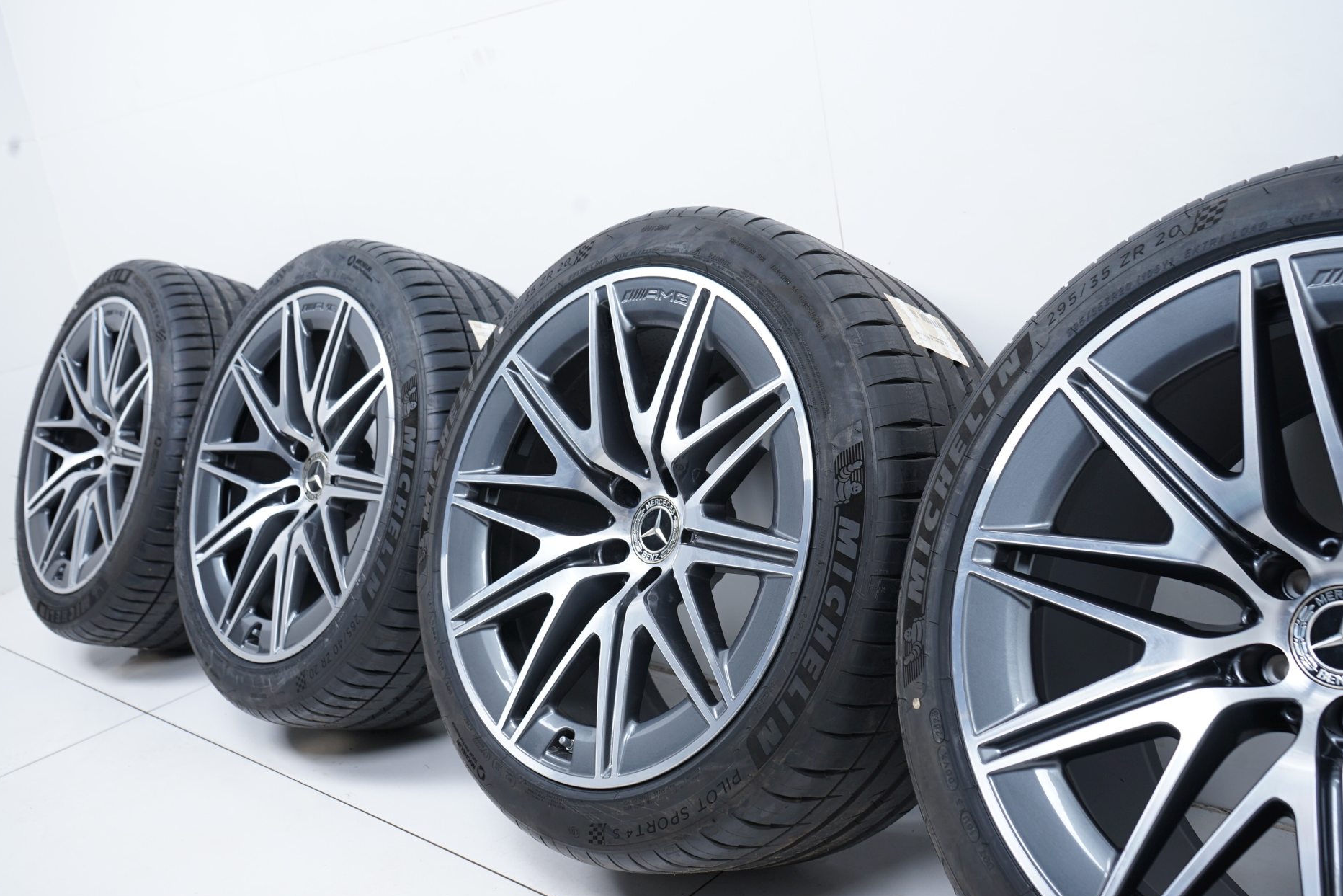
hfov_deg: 54.4
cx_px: 682
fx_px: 1306
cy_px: 443
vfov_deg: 37.9
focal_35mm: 35
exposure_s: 1/125
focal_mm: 34
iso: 250
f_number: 7.1
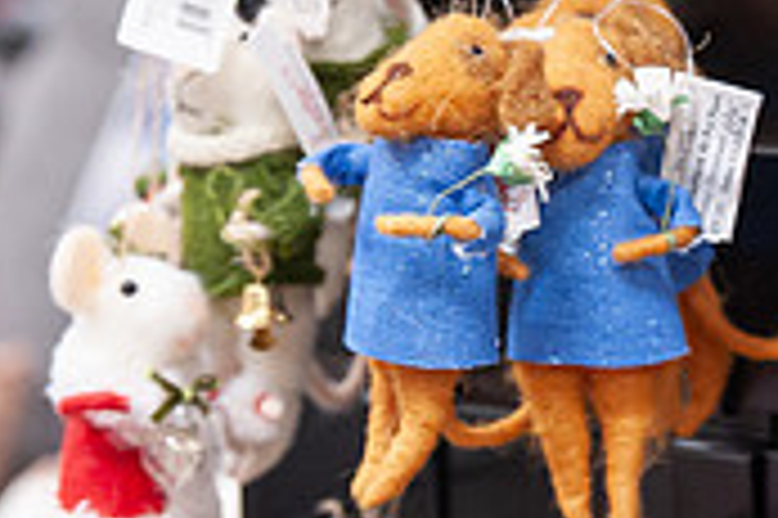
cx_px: 450
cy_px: 167
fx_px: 3325
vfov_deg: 8.9
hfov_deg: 13.3
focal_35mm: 154
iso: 1600
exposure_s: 1/125
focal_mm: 46
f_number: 3.5
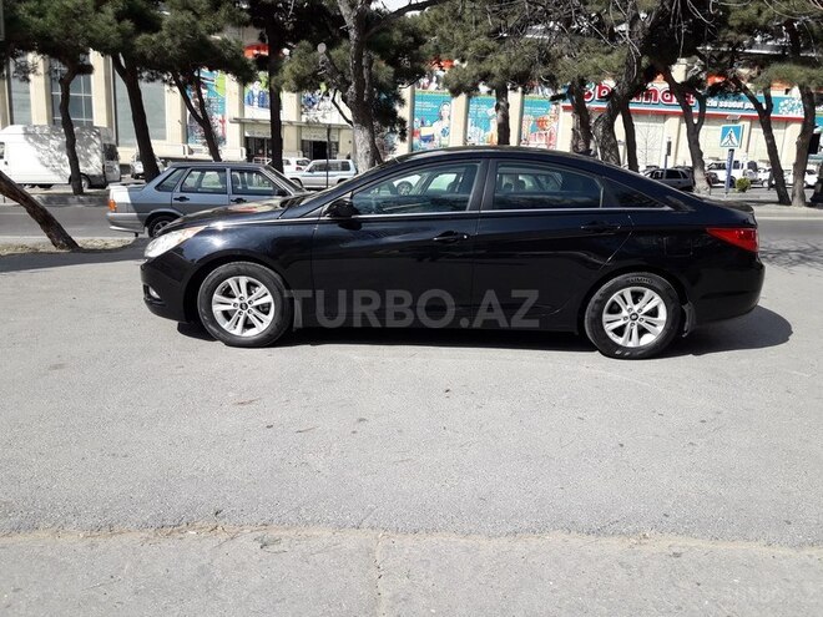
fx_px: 666
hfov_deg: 63.4
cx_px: 412
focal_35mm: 28
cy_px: 308
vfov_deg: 49.7
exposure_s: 1/976
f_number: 1.9
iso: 40
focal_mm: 3.7
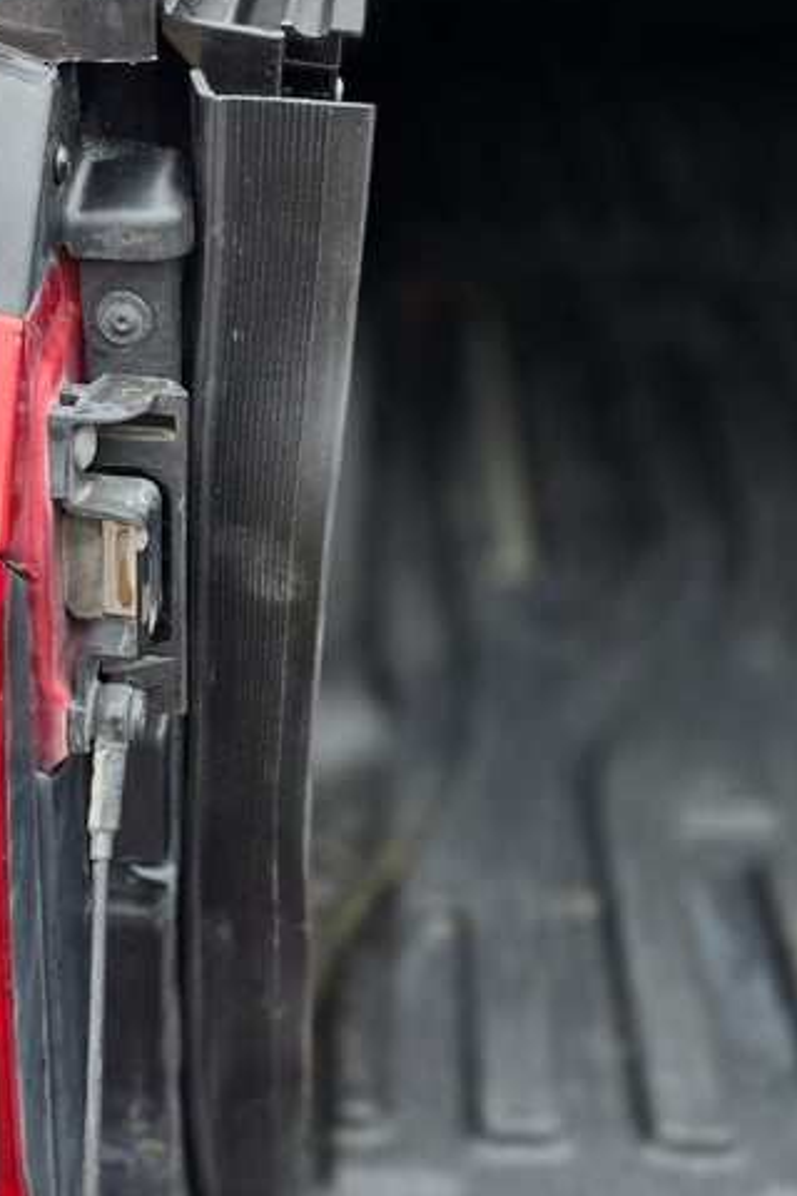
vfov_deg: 38.9
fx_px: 1693
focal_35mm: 51
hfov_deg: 26.4
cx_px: 321
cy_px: 599
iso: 80
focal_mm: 6.3
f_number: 1.7
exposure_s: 1/180
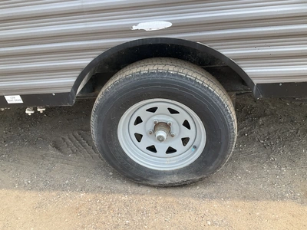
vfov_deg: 48.2
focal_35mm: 29
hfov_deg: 61.7
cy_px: 115
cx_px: 154
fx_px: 257
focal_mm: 3
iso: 25
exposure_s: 1/500
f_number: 1.8
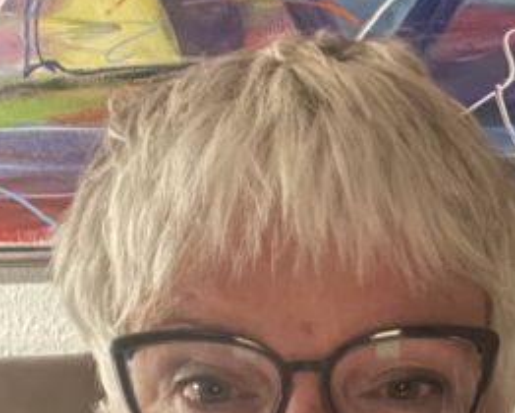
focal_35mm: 67
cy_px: 326
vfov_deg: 22.5
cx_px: 348
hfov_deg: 28.1
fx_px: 1022
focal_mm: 2.71
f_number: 2.2
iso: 1250
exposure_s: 1/8
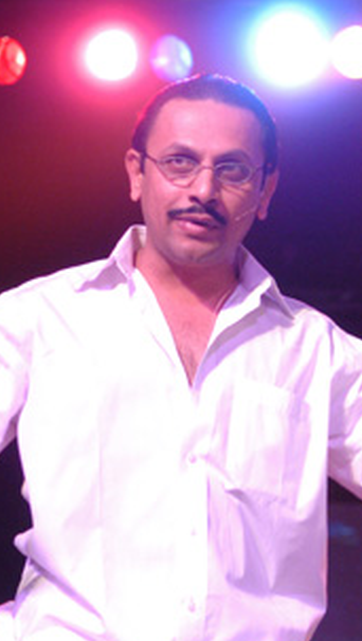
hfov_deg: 9.8
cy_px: 346
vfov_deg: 17.3
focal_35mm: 124
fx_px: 2111
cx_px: 216
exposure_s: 1/100
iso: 800
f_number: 2.8
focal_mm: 40
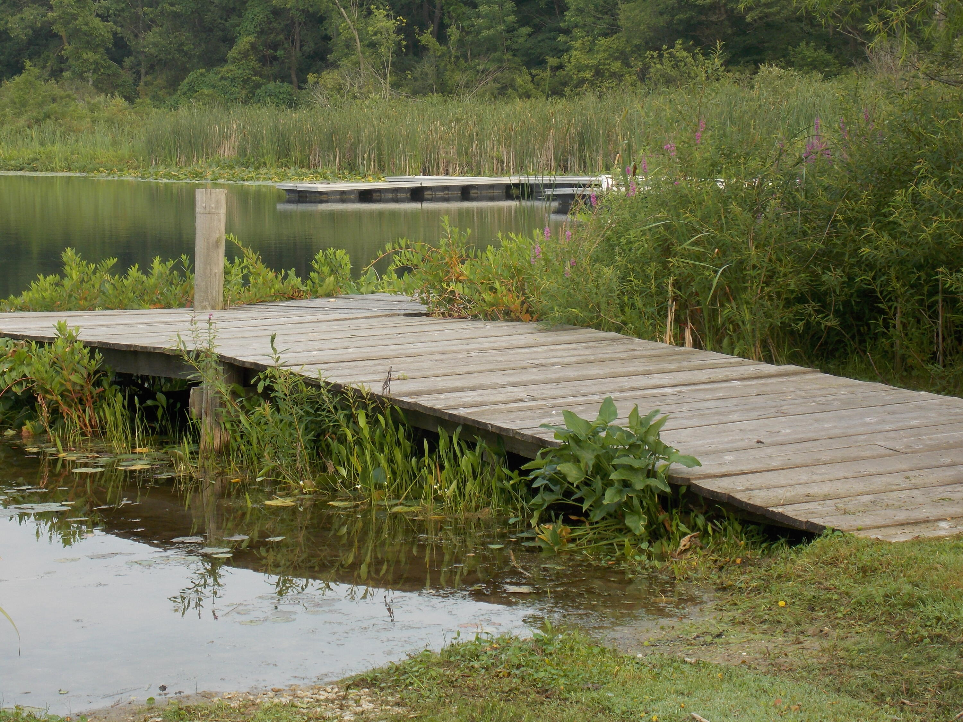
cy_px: 361
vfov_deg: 17.2
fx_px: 2392
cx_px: 482
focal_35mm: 86
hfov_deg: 22.8
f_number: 4.4
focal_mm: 15.3
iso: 80
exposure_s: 1/160
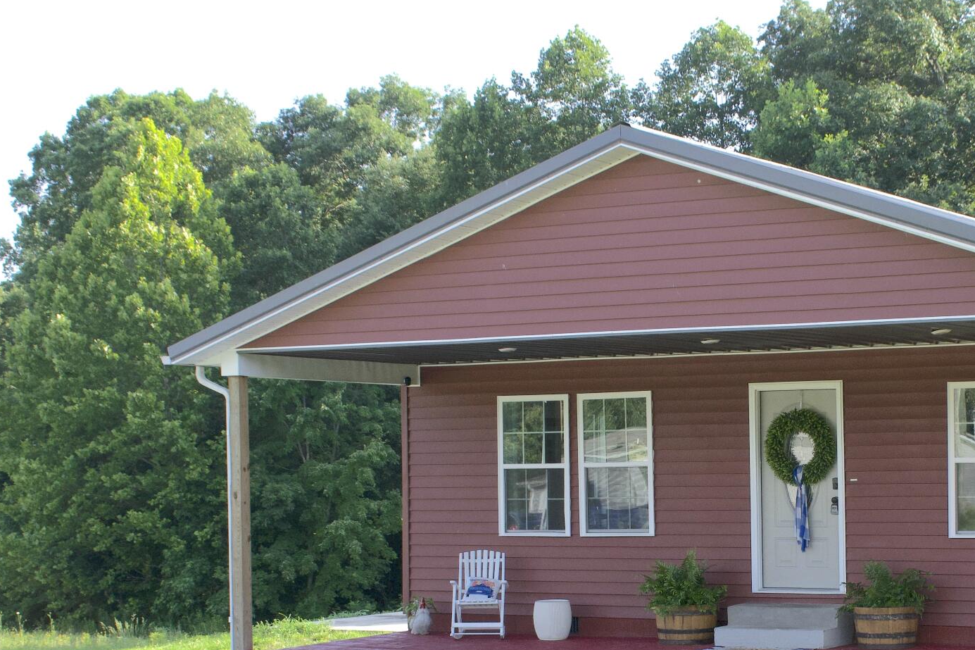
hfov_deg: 25.7
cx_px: 743
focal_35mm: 78
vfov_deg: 17.3
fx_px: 2112
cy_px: 564
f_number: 6.3
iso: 400
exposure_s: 1/640
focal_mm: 24
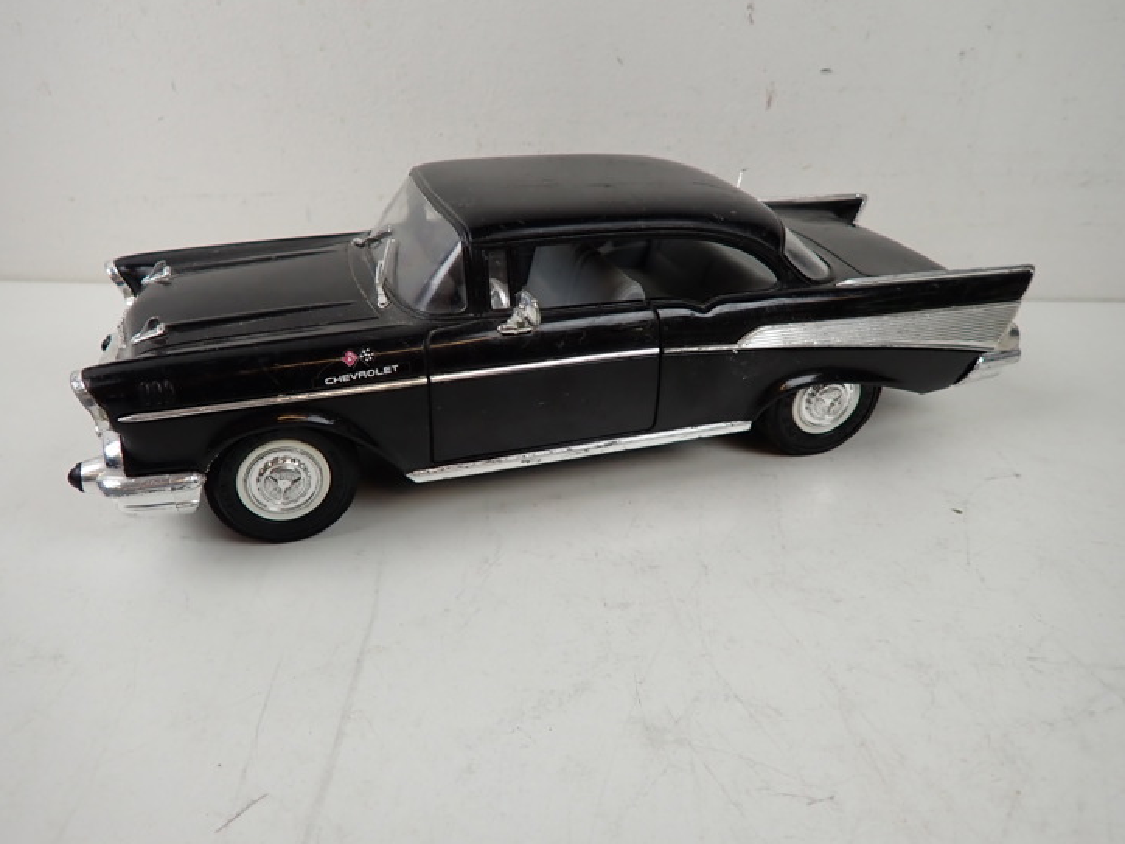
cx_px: 531
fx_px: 682
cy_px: 381
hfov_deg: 78.9
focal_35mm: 21
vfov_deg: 63.3
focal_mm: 3.33
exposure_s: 1/125
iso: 160
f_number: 2
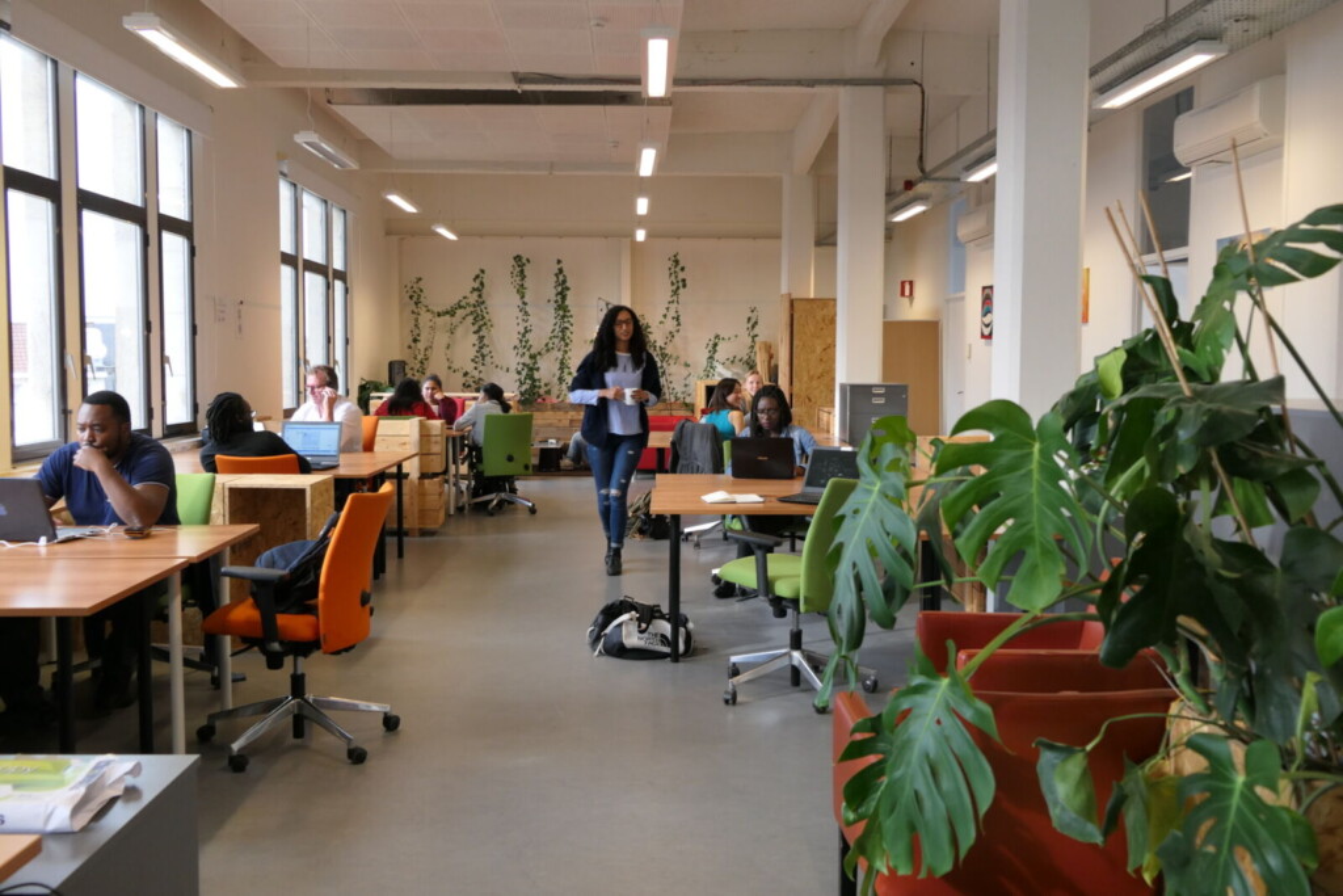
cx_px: 672
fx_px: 1157
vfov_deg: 42.3
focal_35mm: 31
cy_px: 448
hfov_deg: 60.3
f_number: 3.1
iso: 400
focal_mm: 11.5
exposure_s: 1/80
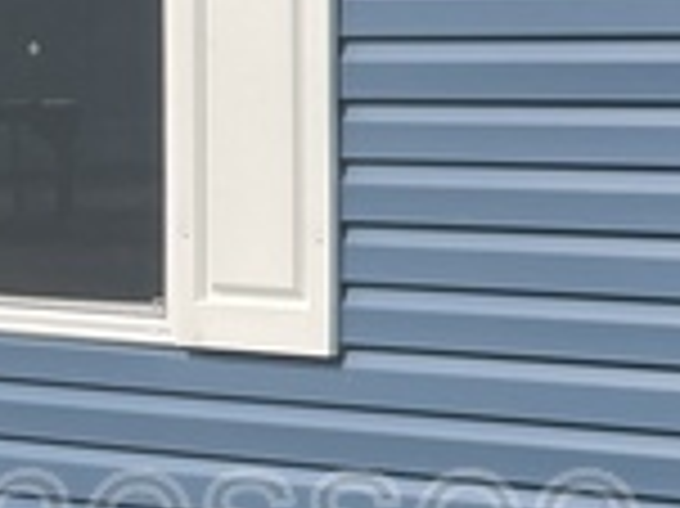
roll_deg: +2.6
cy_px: 85
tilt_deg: +1.3
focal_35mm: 138
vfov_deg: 10.7
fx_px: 2709
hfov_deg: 14.1
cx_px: 698
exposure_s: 1/3205
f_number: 1.6
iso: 32
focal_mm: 4.2
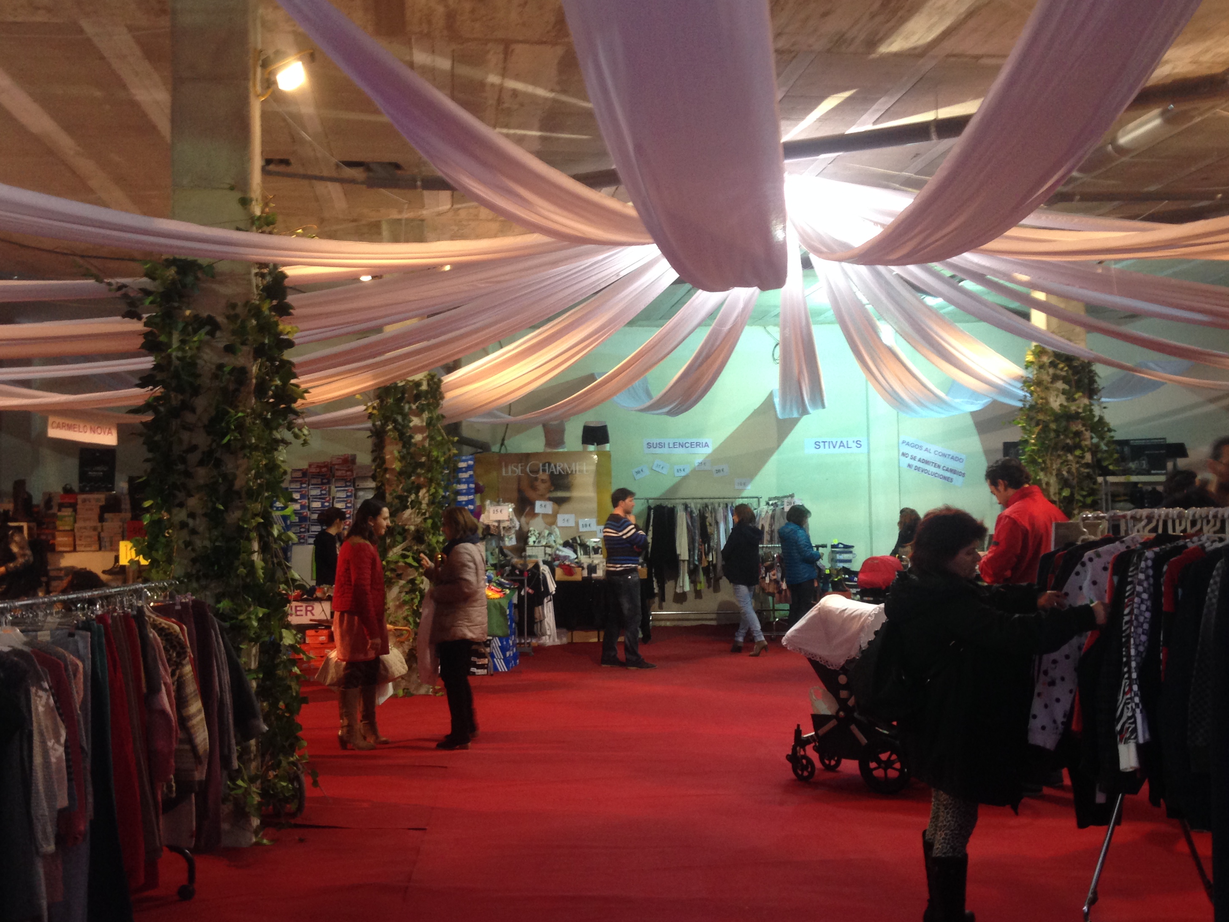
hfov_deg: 50.1
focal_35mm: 37
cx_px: 589
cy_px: 453
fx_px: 1314
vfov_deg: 38.7
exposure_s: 1/20
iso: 100
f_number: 2.4
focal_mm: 4.12
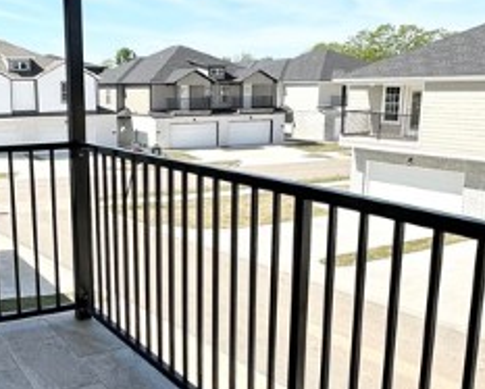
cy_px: 237
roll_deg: +0.6
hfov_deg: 40.3
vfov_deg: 33.4
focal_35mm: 45
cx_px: 139
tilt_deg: -13.7
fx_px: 647
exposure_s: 1/1949
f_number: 2.2
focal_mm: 2.22
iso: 50
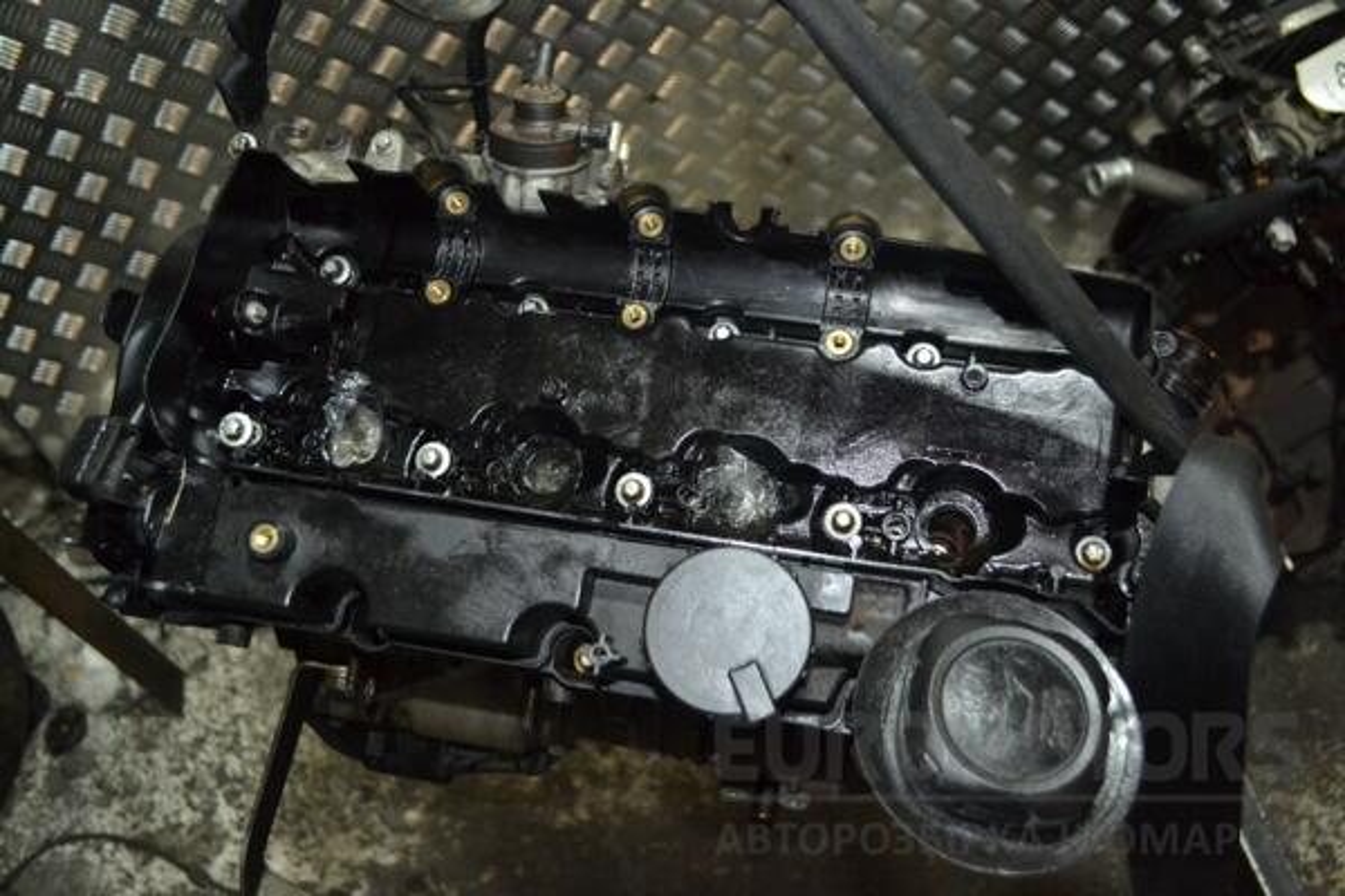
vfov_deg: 36.9
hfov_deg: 53.1
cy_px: 448
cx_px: 672
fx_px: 1345
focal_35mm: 36
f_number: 4
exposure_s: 1/60
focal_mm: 24
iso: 1250
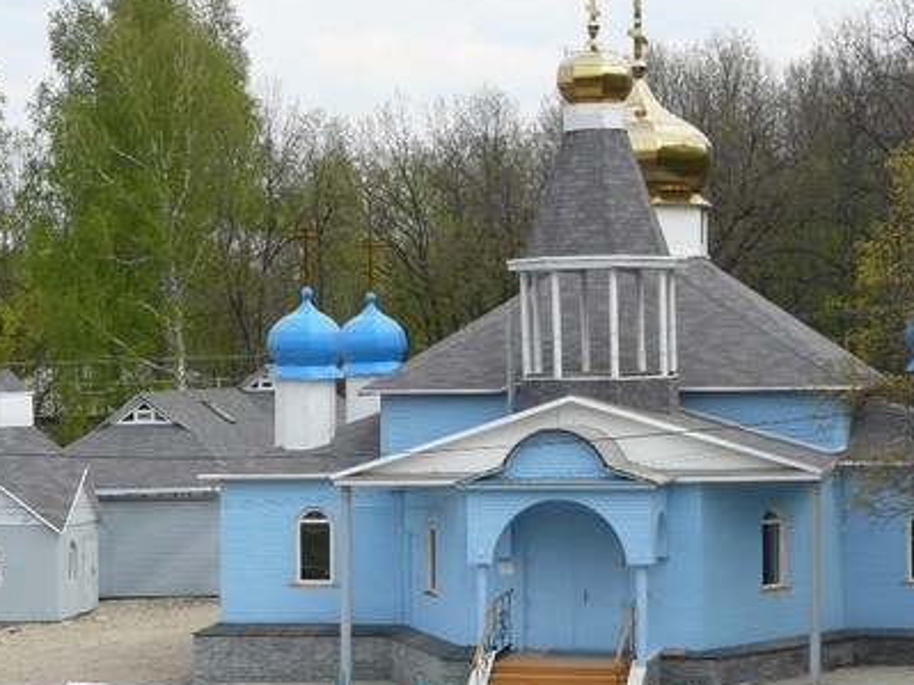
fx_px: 2877
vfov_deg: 13.6
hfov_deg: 18.0
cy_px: 340
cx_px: 525
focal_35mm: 109
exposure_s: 1/250
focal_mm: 14.5
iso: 100
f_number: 5.6
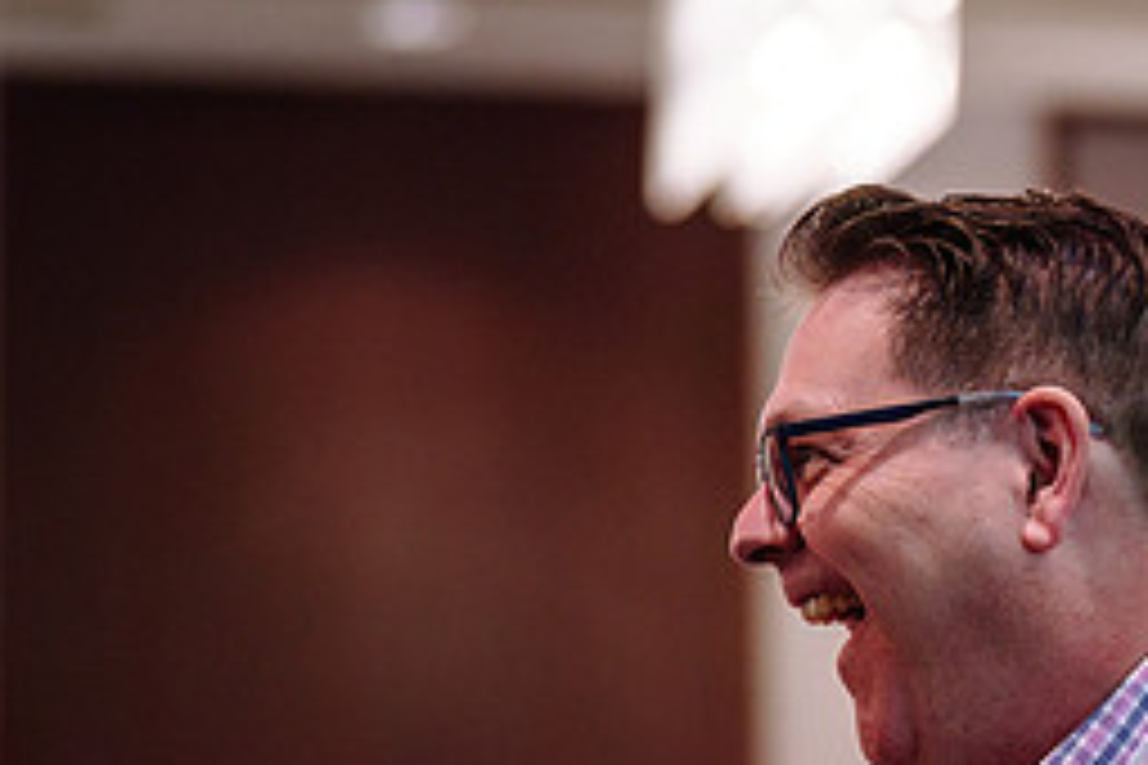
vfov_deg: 5.8
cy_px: 598
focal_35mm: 238
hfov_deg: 8.6
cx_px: 915
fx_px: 7589
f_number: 2.8
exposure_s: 1/200
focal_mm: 95
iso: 2500
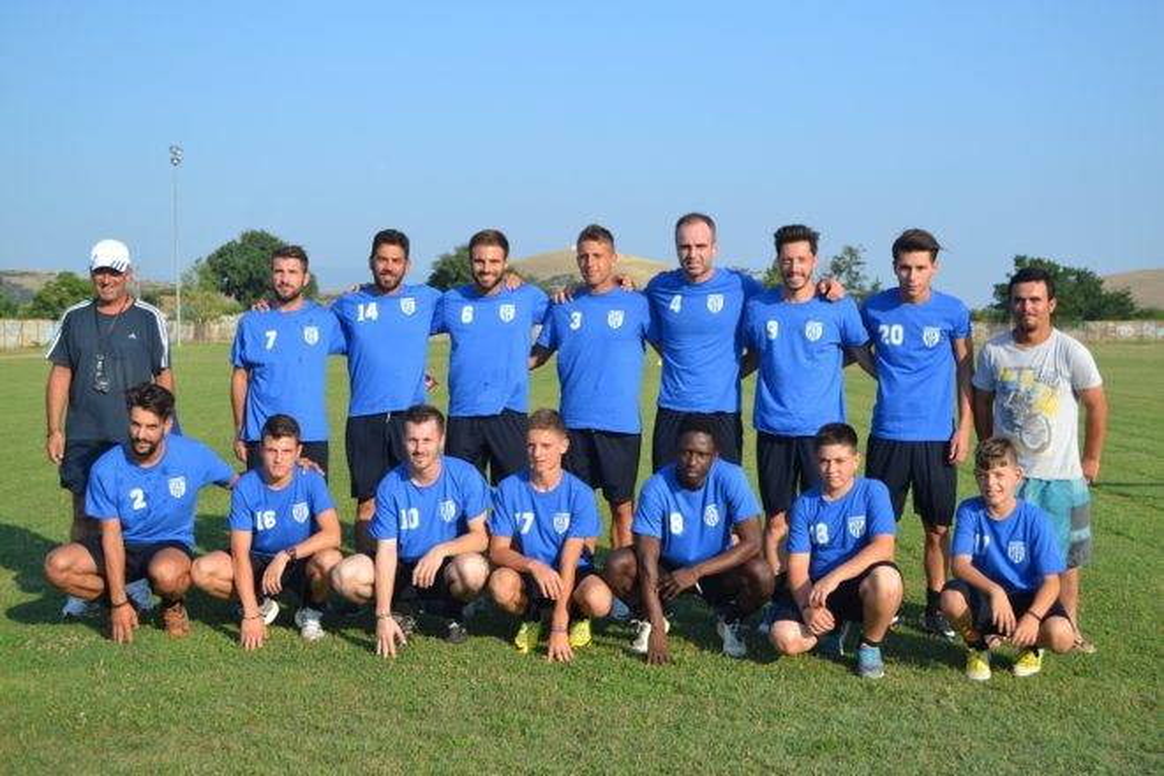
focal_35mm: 45
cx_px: 582
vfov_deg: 29.9
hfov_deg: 43.6
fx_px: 1455
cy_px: 388
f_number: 5.6
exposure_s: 1/1250
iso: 400
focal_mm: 30
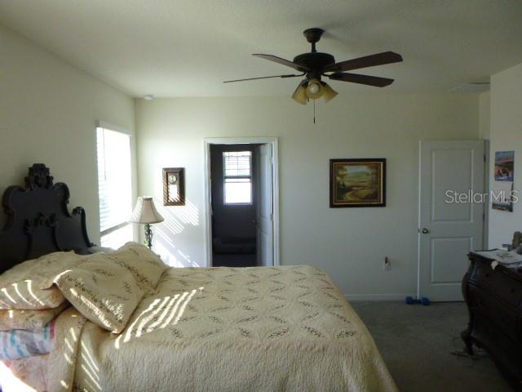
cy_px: 196
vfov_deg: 54.9
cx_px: 261
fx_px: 377
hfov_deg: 69.4
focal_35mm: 25
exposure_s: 1/60
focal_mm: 4.5
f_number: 3.9
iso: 200
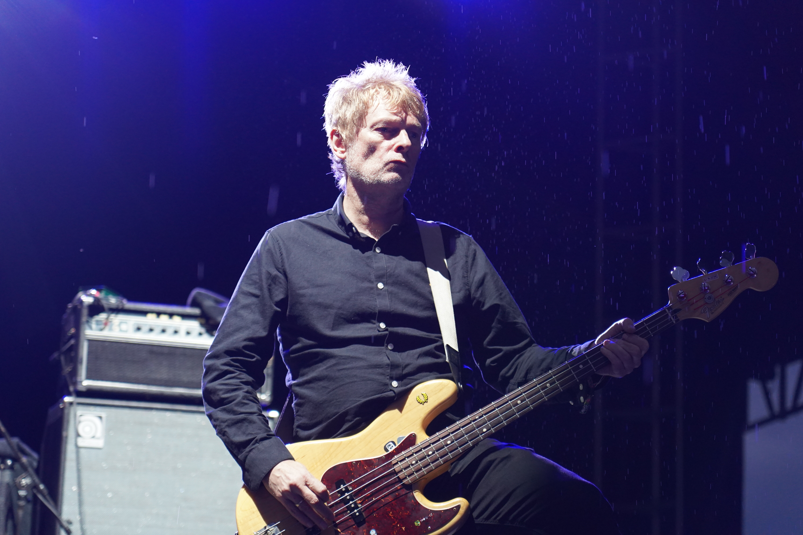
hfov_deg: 19.5
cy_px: 268
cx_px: 402
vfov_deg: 13.0
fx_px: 2342
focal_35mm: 105
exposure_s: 1/160
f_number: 4
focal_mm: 105
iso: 3200
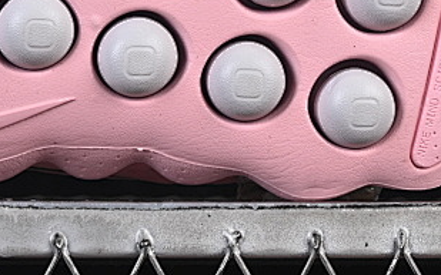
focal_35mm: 267
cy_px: -121
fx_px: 3208
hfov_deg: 7.8
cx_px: 9
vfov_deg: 4.9
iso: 160
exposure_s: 1/80
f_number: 8
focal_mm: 50
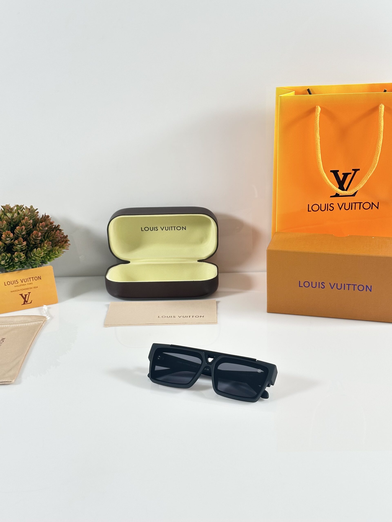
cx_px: 196
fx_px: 725
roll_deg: +1.6
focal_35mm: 48
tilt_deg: -20.8
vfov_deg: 39.7
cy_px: 261
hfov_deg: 30.3
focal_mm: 6.86
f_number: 1.78
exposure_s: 1/90
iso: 80
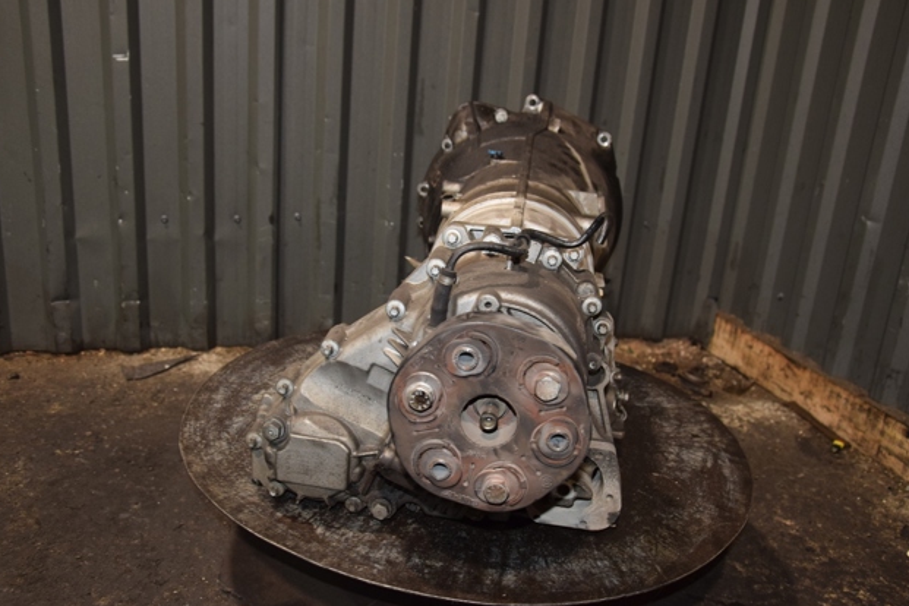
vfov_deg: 38.9
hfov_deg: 55.8
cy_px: 299
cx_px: 448
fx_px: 858
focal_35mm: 34
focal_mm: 22
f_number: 5
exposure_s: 1/60
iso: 800
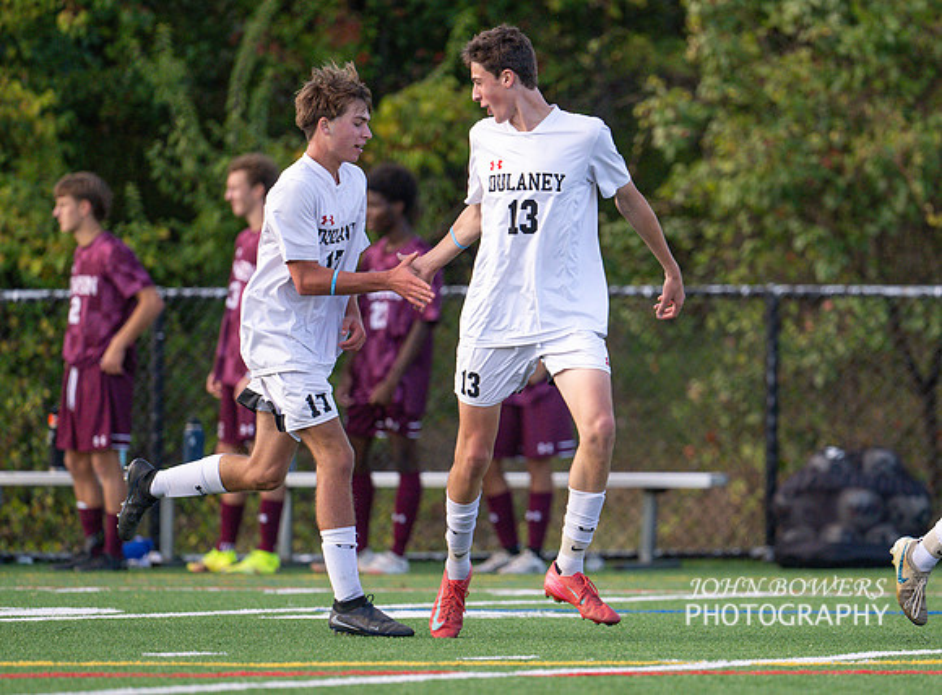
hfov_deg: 3.5
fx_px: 15619
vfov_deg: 2.5
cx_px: 613
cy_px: 399
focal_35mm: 577
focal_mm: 400
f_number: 4.5
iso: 2200
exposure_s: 1/2500
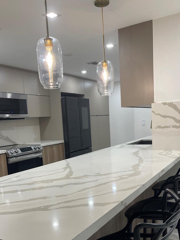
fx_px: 229
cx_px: 84
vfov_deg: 54.6
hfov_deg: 42.9
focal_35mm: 33
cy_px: 153
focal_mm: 5.1
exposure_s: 1/120
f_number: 1.6
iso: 100
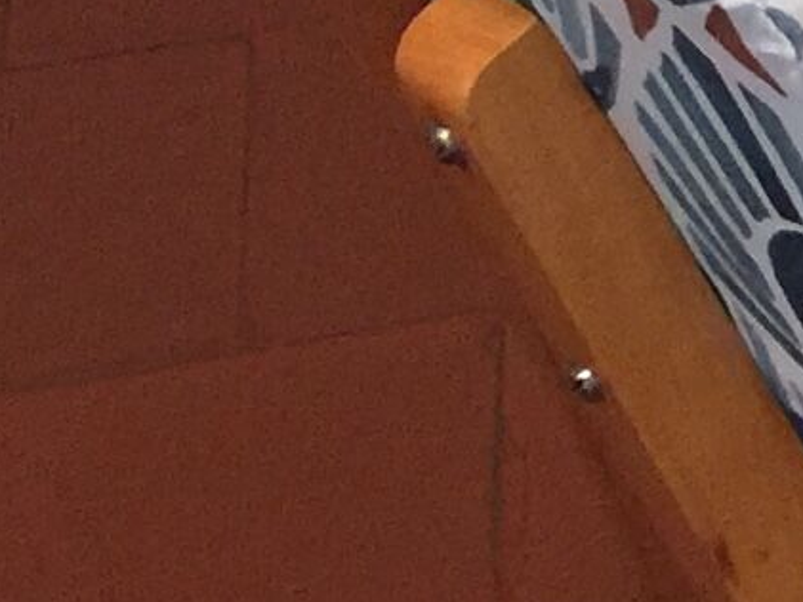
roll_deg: -0.4
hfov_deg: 7.6
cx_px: 2432
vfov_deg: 6.5
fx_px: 5221
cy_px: -309
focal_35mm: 225
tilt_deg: -36.9
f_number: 2.2
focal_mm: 4.15
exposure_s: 1/10
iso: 100
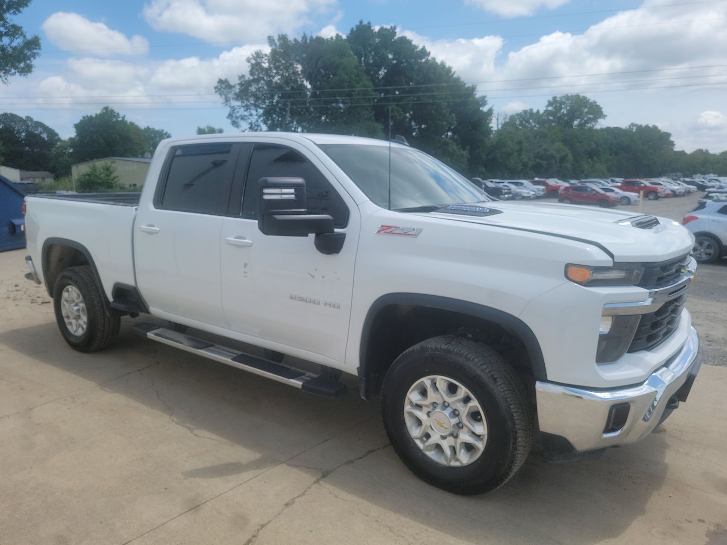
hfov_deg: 69.4
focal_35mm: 25
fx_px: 525
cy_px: 276
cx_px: 364
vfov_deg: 54.9
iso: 50
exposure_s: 1/1038
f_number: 1.8
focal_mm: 6.7
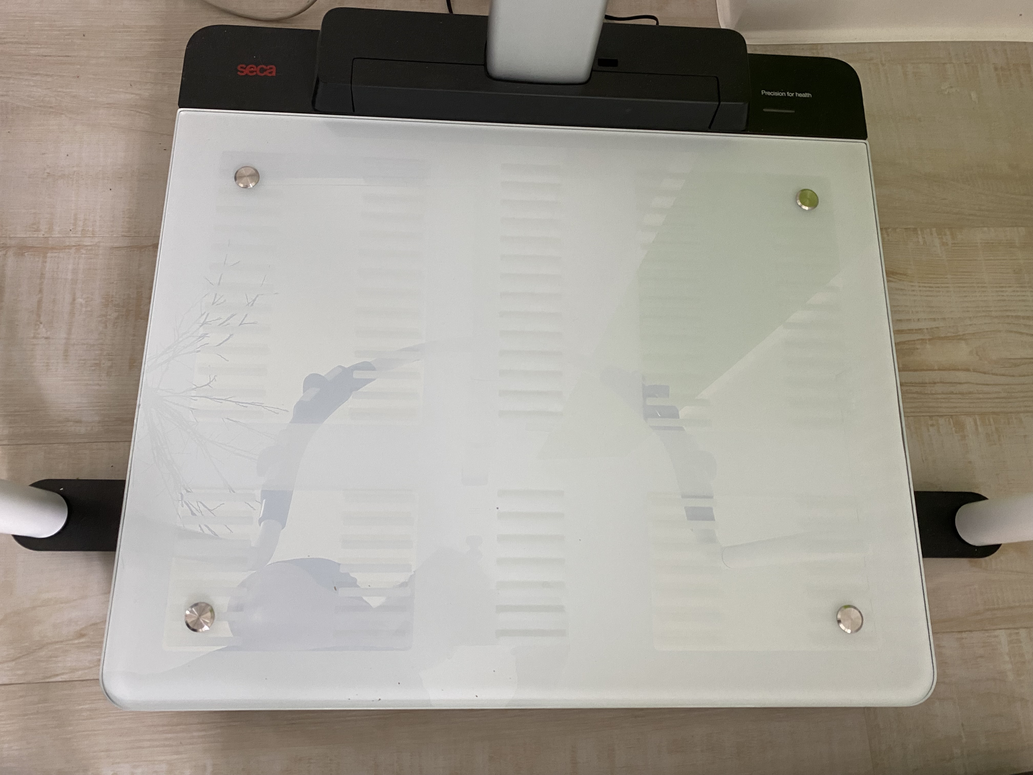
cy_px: 388
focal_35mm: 26
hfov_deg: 67.3
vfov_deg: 53.1
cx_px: 516
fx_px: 776
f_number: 1.8
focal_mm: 4.25
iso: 200
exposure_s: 1/60
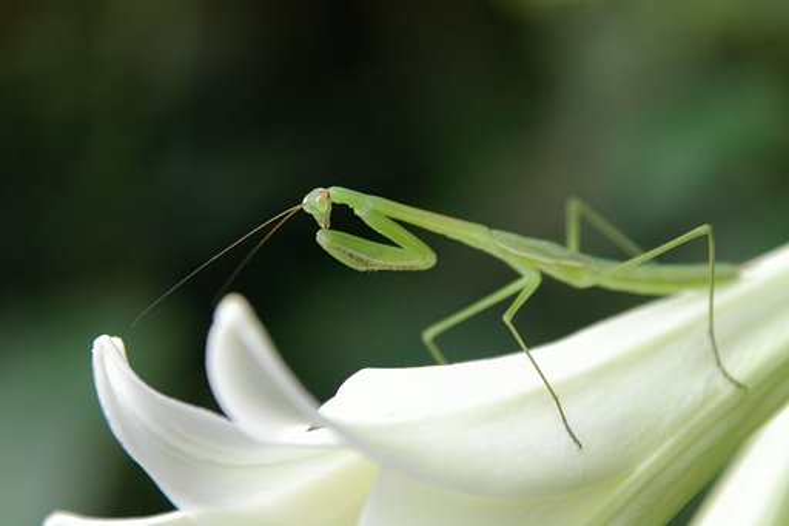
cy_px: 263
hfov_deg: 8.7
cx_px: 394
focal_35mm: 237
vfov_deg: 5.8
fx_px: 5192
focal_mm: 158
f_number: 5.6
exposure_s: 1/90
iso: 800
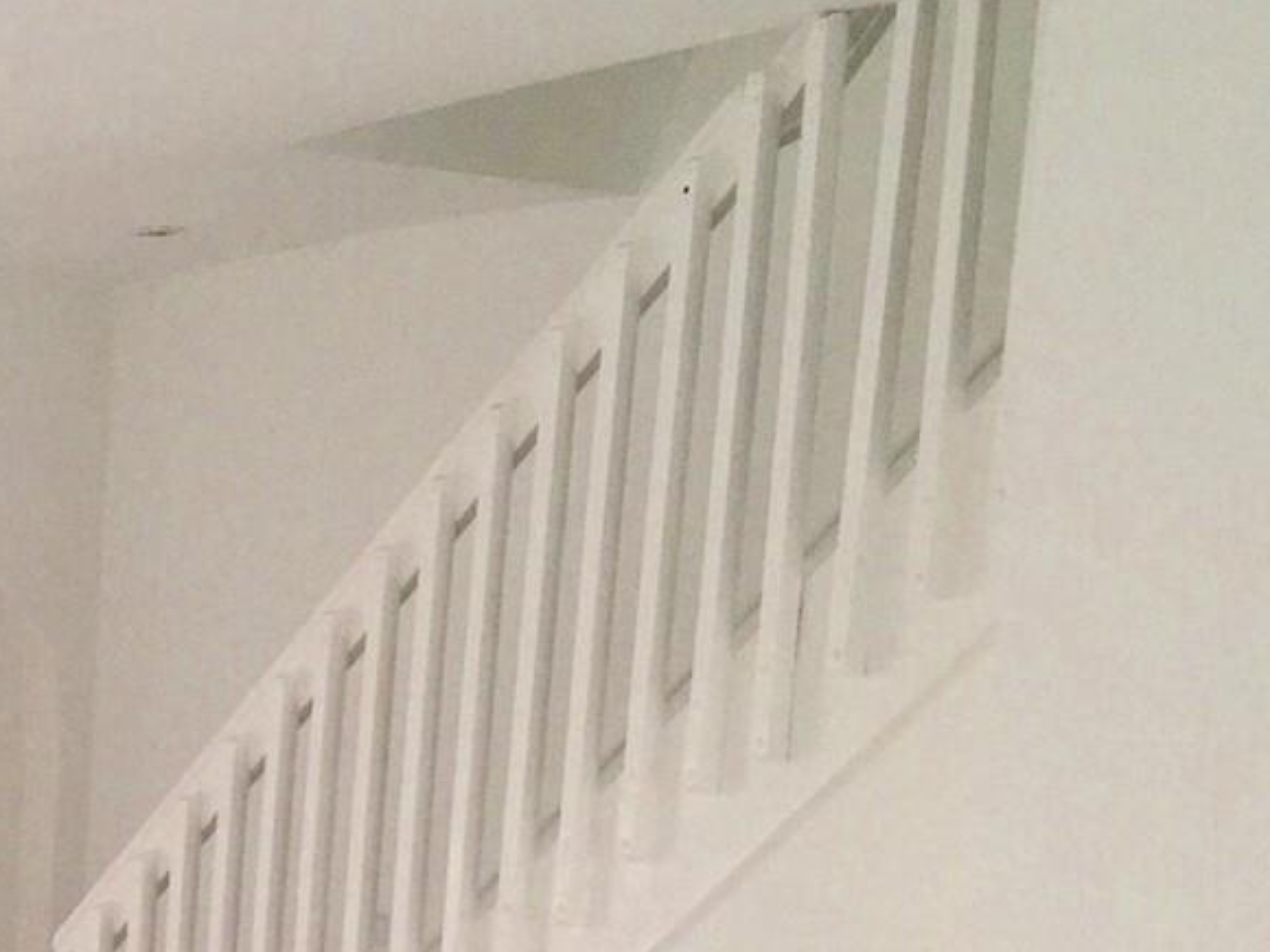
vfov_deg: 17.7
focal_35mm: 80
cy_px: 1081
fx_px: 2935
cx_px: -394
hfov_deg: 21.9
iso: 32
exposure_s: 1/51
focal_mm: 4.15
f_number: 2.2
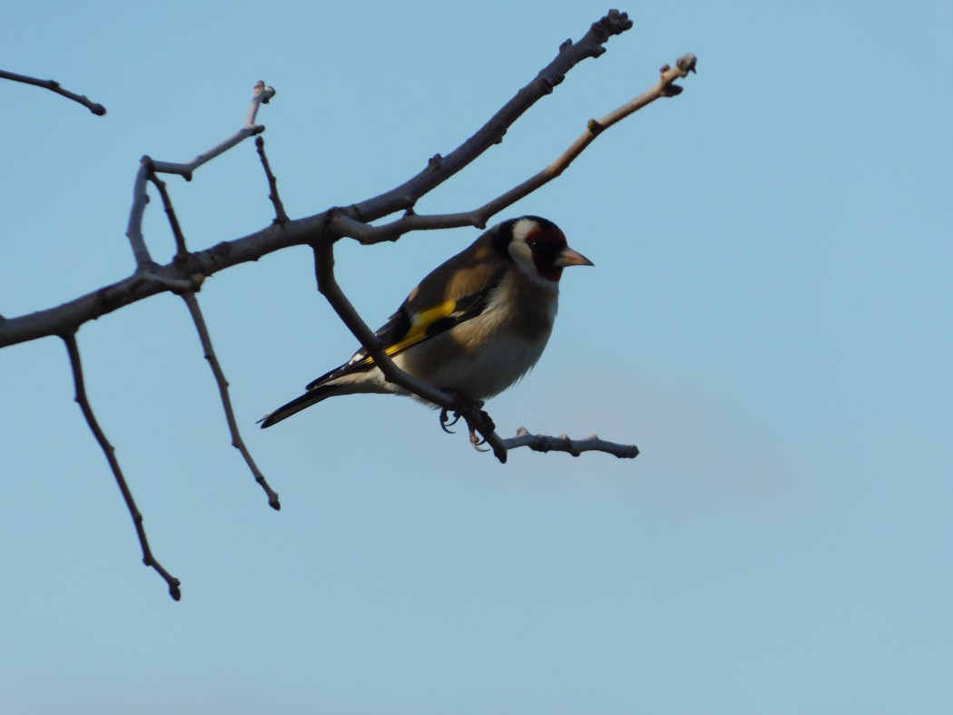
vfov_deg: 1.7
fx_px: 23544
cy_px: 358
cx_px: 476
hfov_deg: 2.3
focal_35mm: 855
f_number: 6.5
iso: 125
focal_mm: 152
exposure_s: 1/640
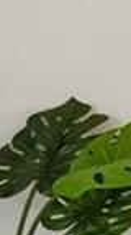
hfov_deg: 4.9
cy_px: 1
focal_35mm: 105
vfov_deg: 19.8
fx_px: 651
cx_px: 825
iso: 320
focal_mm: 14
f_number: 8
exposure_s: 1/30
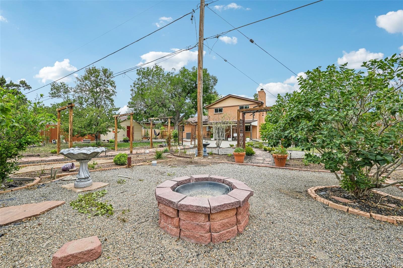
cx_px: 202
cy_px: 134
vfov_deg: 81.2
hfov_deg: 104.3
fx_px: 157
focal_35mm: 14
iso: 64
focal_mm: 14
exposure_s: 1/60
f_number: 10
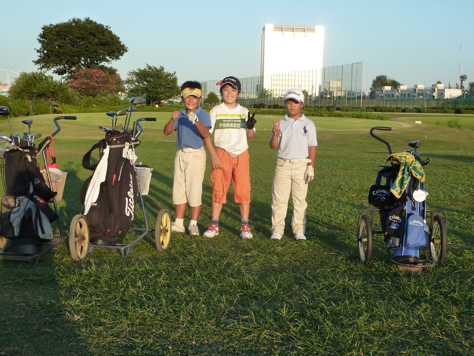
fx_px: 657
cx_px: 237
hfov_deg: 39.7
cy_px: 178
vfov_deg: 30.3
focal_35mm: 48
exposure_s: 1/250
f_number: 4
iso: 125
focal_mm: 7.9
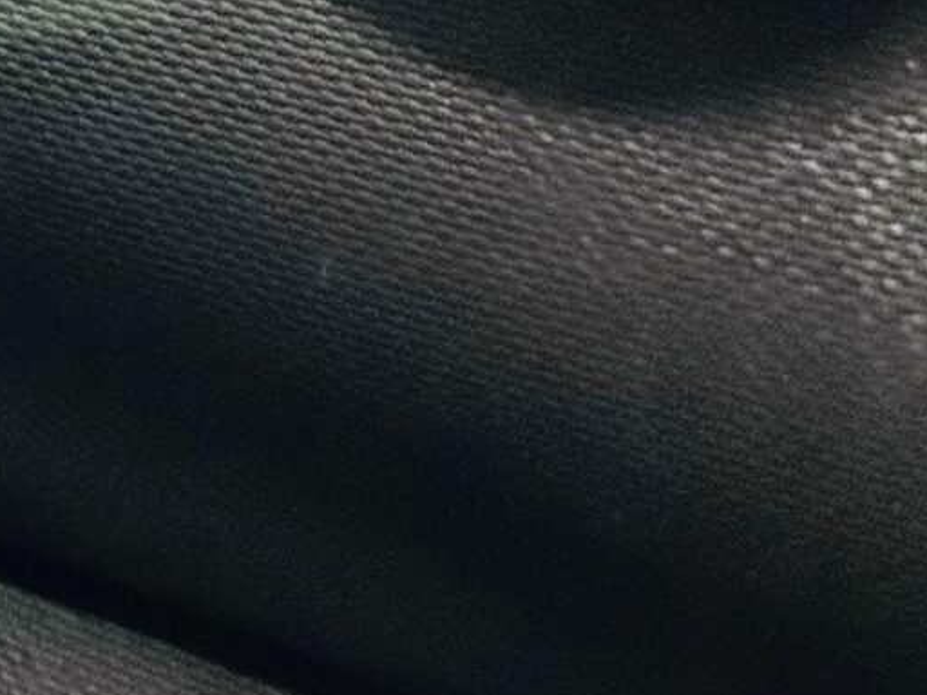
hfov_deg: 13.5
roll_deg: -0.5
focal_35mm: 130
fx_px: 3481
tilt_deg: -8.5
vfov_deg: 9.3
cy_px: -1334
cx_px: -775
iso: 500
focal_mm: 5.7
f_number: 1.5
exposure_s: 1/33
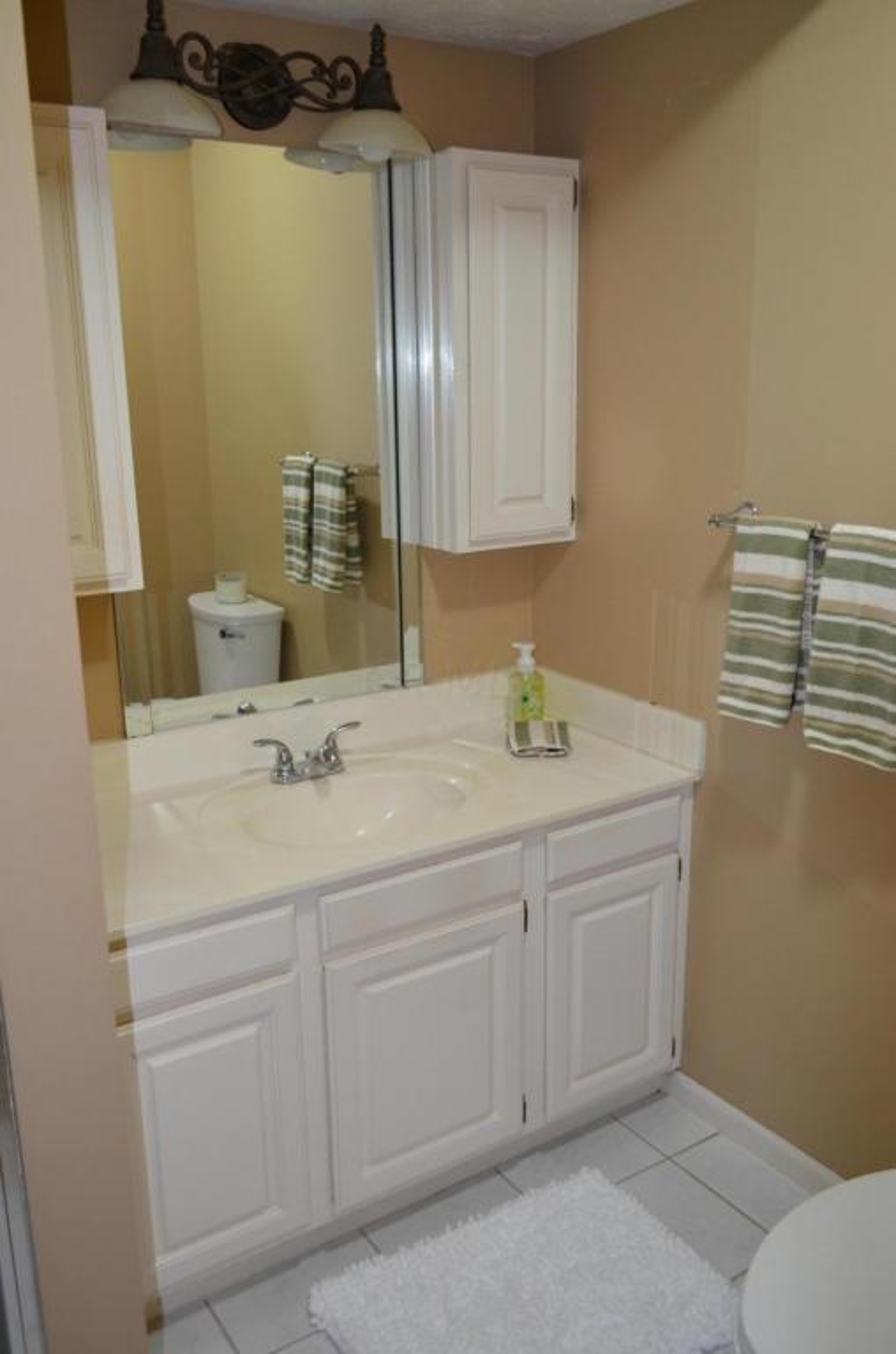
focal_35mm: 30
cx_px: 448
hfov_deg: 43.4
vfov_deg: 62.0
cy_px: 677
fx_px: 1125
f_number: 3.8
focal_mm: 20
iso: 1400
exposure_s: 1/60
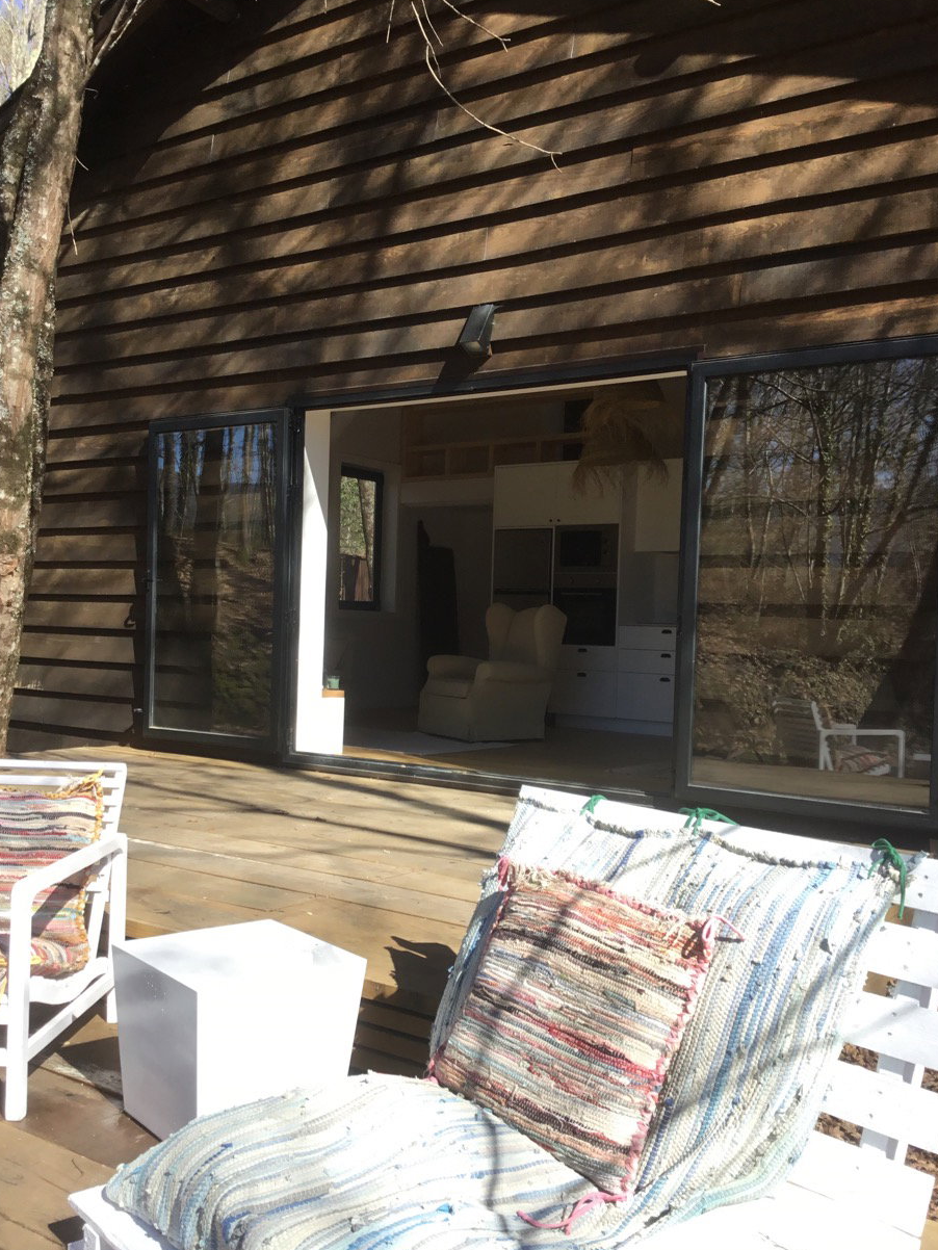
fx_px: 1192
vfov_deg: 55.3
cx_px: 461
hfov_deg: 43.0
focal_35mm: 33
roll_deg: -2.2
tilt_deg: -2.3
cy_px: 642
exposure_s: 1/466
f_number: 2.4
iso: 25
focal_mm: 3.3
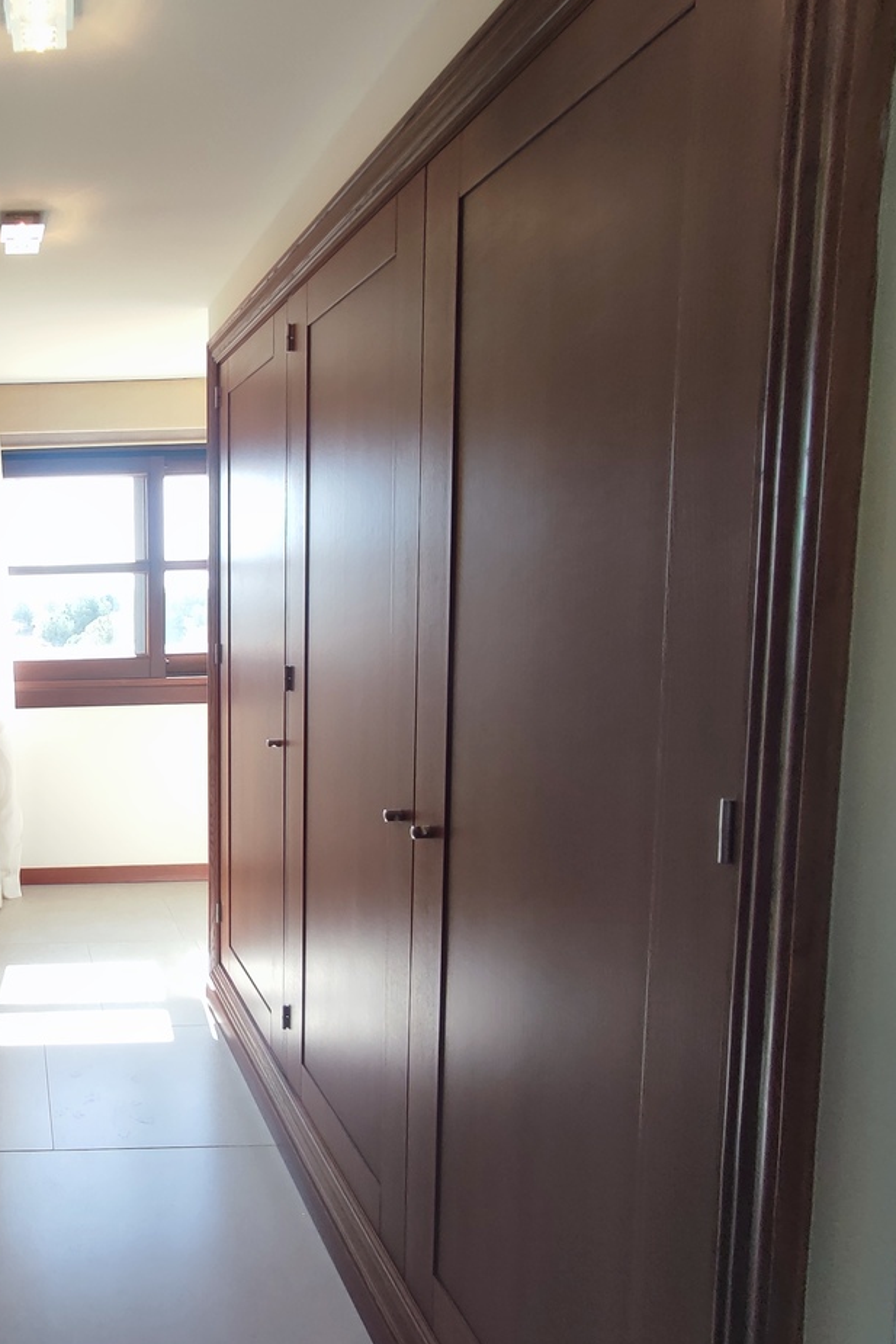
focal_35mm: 23
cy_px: 674
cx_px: -23
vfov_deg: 76.1
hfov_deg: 45.4
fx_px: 858
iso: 50
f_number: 2.2
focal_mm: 1.65
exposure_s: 1/107
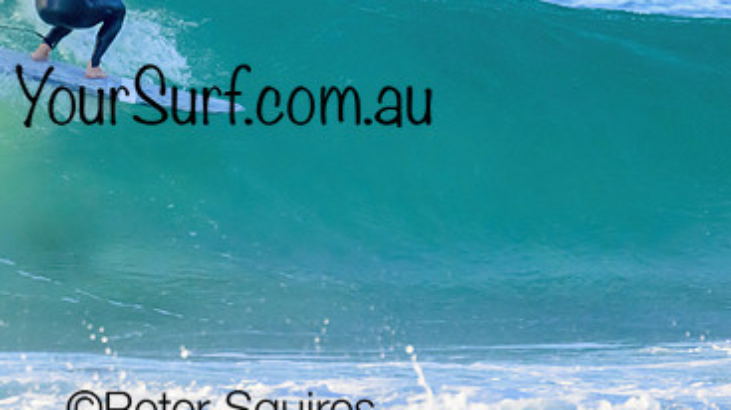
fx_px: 22415
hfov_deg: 1.9
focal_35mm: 1157
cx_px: 142
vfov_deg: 1.0
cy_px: 30
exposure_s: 1/2000
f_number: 11
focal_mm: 610
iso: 4500
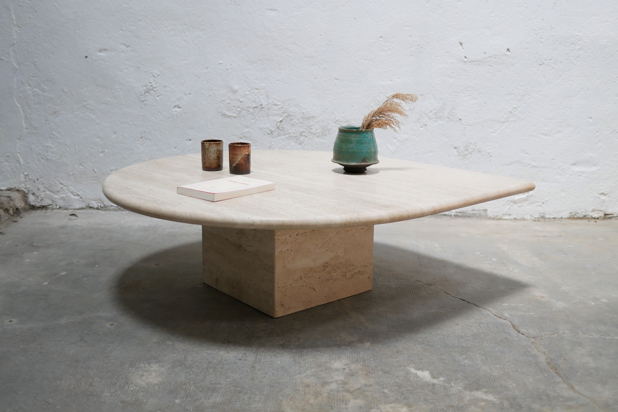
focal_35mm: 42
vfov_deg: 31.9
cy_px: 187
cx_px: 307
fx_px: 721
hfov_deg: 46.4
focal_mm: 20
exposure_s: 1/60
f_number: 1.7
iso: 320
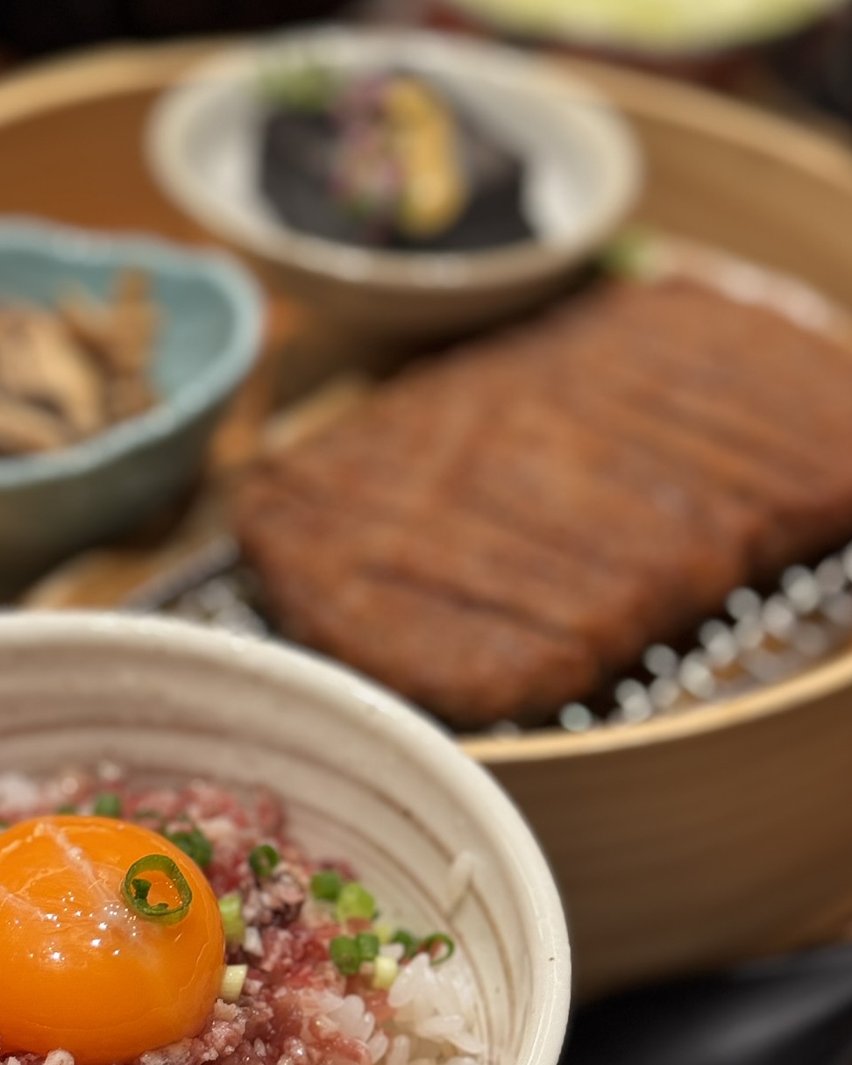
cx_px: 216
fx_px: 2490
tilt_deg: -34.1
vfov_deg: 24.1
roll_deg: -1.5
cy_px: 557
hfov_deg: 19.3
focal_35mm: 79
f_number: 1.78
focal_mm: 6.76
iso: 100
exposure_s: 1/81
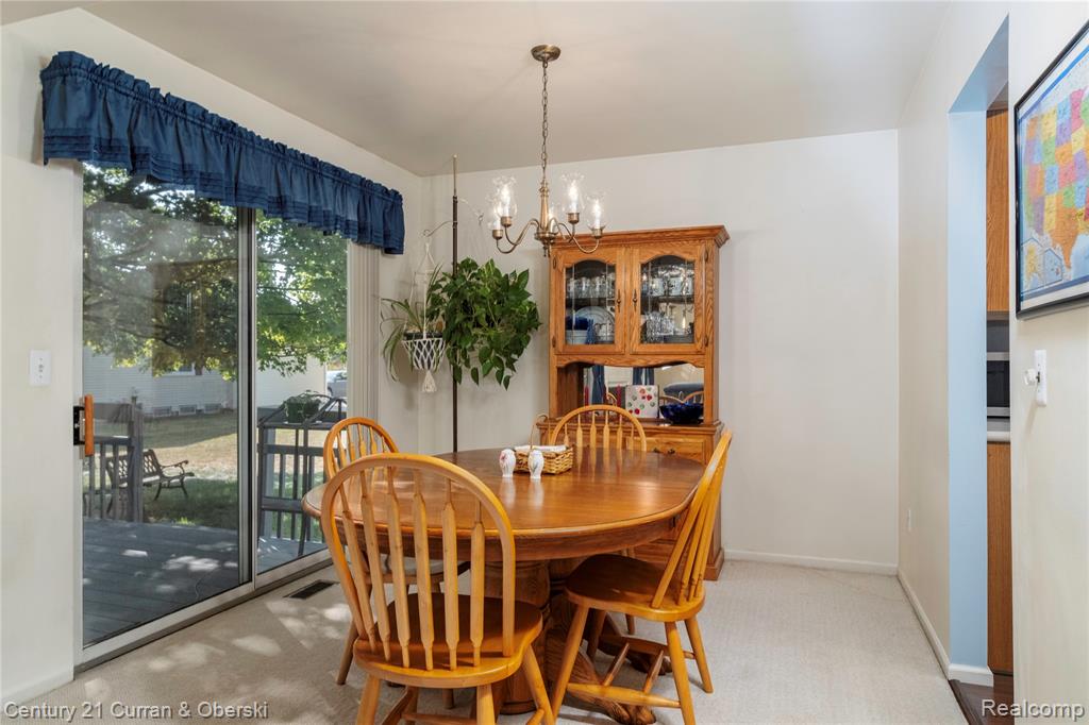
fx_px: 665
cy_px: 362
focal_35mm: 22
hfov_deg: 78.6
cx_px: 544
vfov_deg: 57.2
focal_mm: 14.8
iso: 800
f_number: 6.4
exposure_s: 1/250
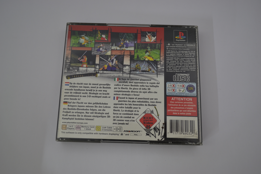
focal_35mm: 33
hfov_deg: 57.2
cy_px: 87
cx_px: 130
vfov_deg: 40.0
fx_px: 239
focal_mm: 22
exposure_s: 1/25
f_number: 3.8
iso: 400
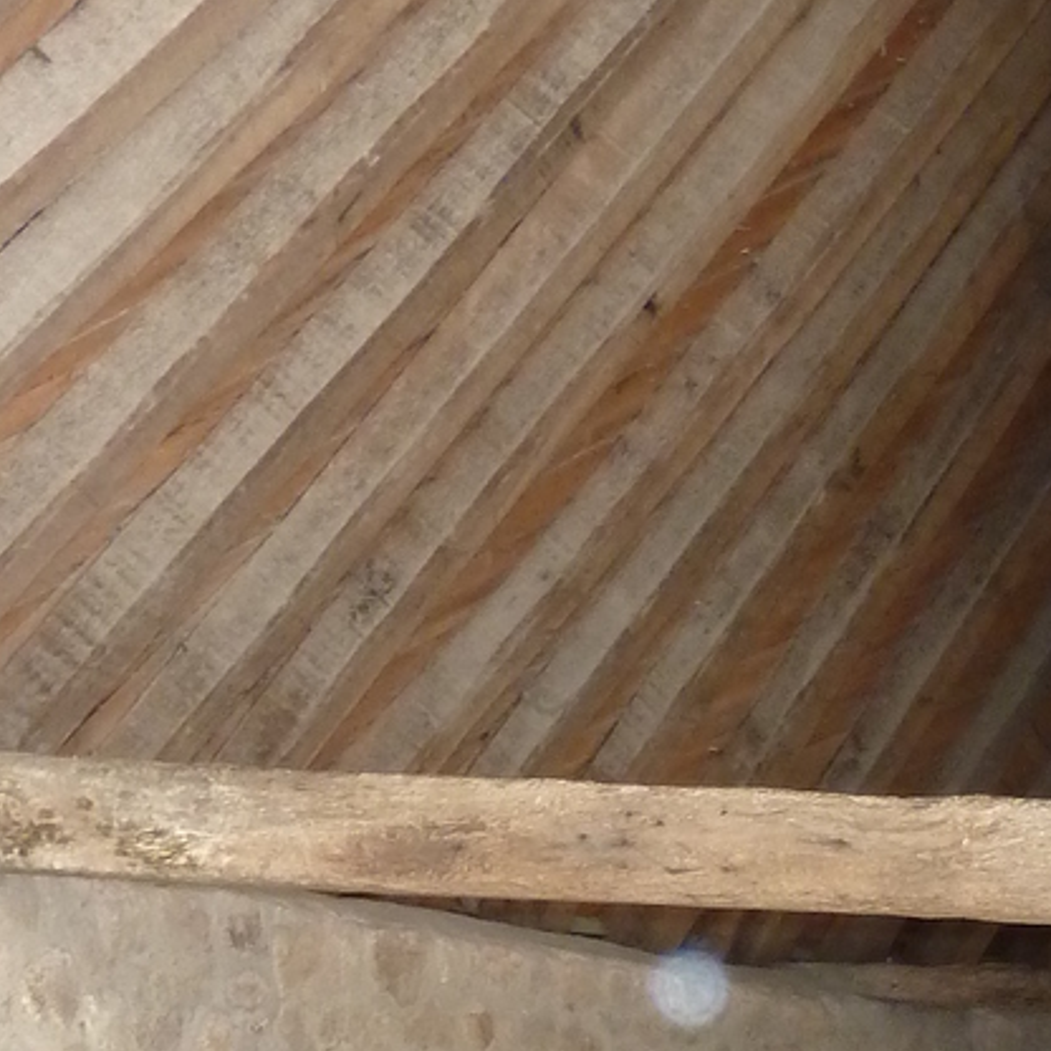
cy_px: 1228
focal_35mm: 85
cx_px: 1086
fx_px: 2920
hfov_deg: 19.7
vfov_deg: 19.3
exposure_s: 1/30
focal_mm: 4.1
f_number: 3.3
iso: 200
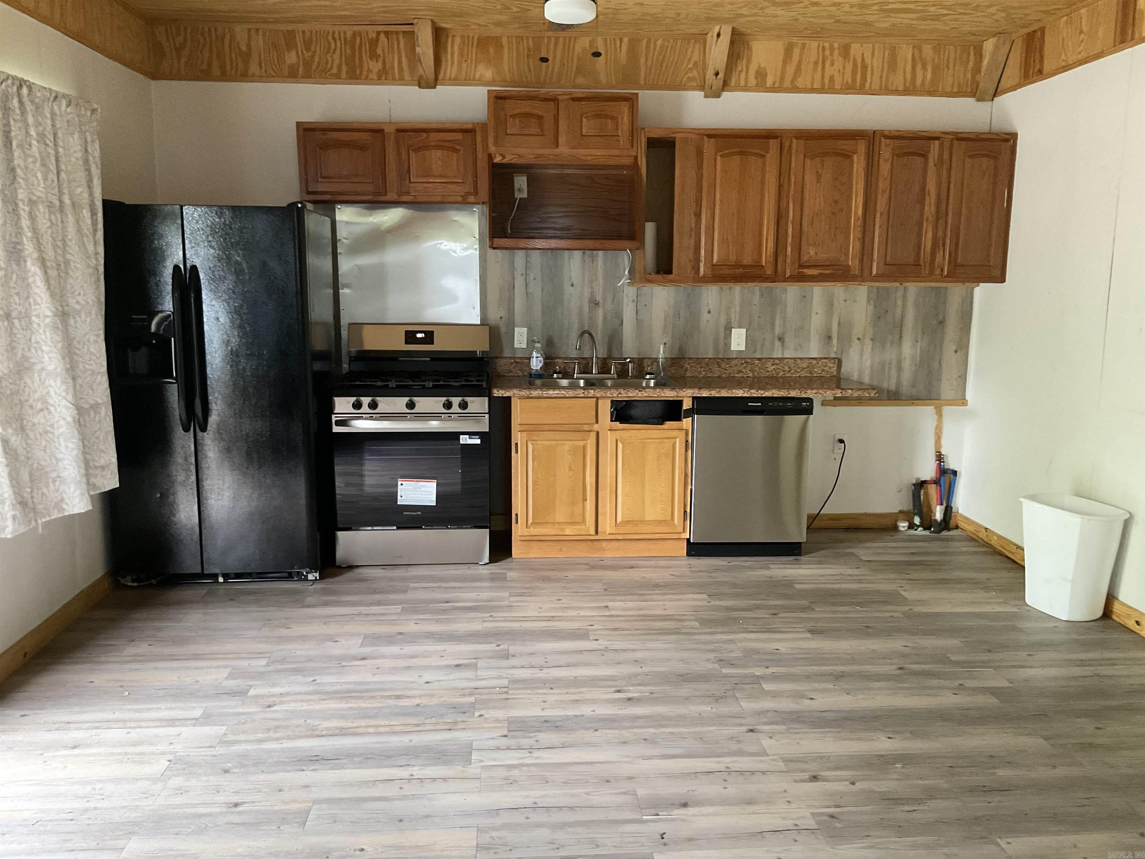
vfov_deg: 48.2
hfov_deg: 61.7
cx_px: 572
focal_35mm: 29
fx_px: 959
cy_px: 430
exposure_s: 1/60
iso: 200
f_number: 1.8
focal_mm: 3
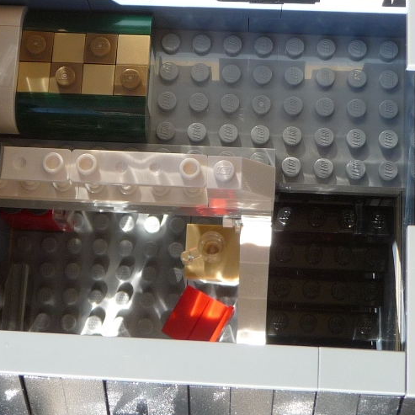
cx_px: 162
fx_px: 895
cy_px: 163
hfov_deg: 26.0
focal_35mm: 66
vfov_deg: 26.0
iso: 100
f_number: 3.6
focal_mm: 5.6
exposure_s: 1/250
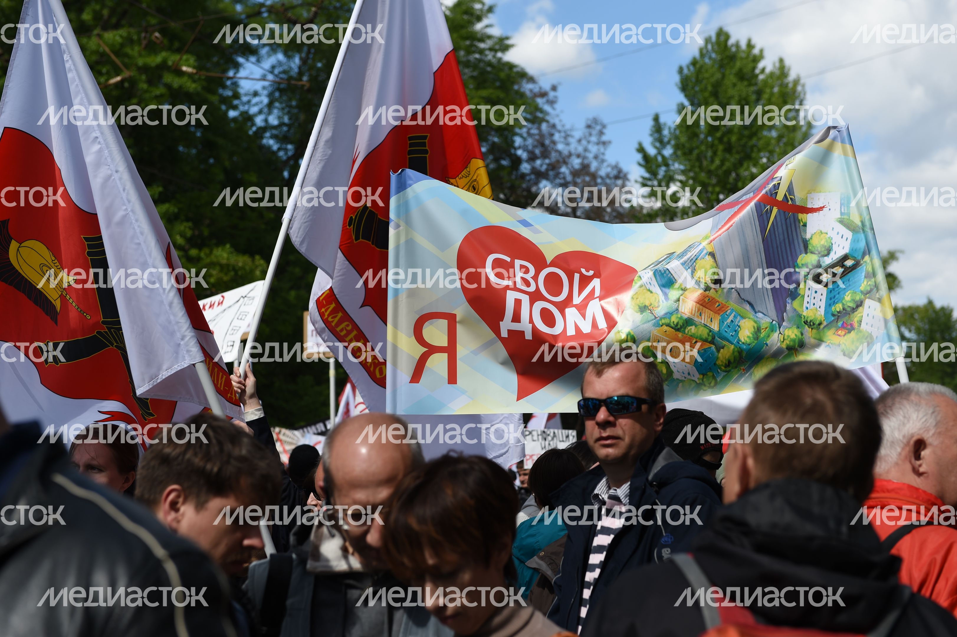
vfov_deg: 19.4
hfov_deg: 28.9
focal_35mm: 70
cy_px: 318
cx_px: 478
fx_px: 1860
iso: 100
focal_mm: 70
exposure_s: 1/640
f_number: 5.6
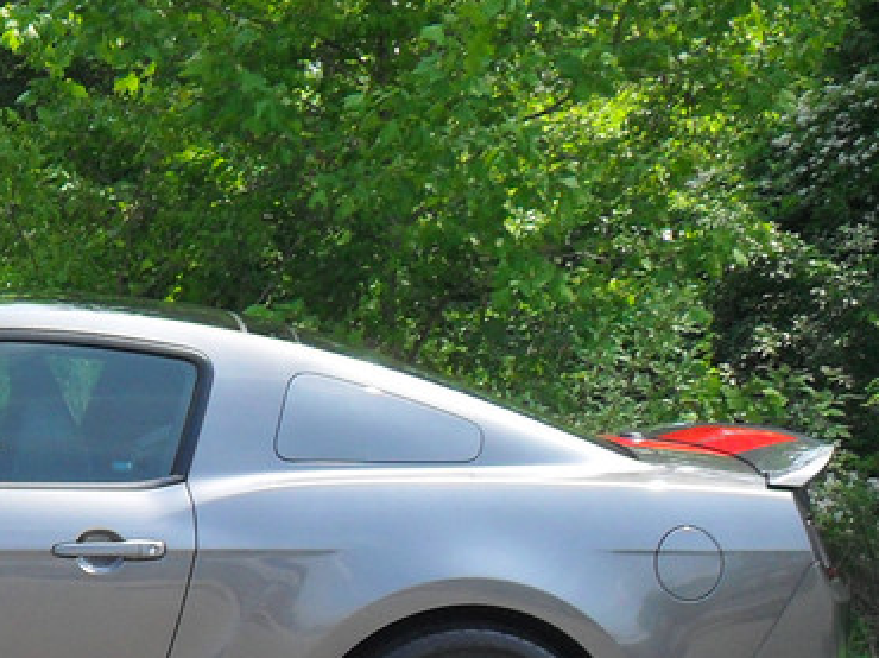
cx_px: -146
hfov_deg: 18.5
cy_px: 606
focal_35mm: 101
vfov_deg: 14.5
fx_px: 2563
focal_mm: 6.2
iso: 100
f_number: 8.9
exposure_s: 1/90
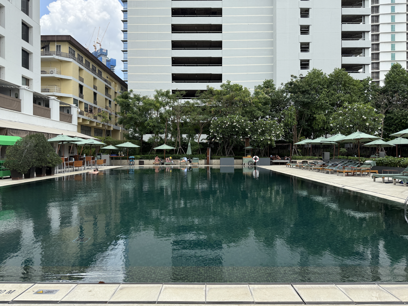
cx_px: 204
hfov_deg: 71.6
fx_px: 283
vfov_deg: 56.8
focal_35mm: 24
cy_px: 153
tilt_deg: +0.4
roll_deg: -0.1
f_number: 1.78
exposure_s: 1/2525
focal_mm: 6.76
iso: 100
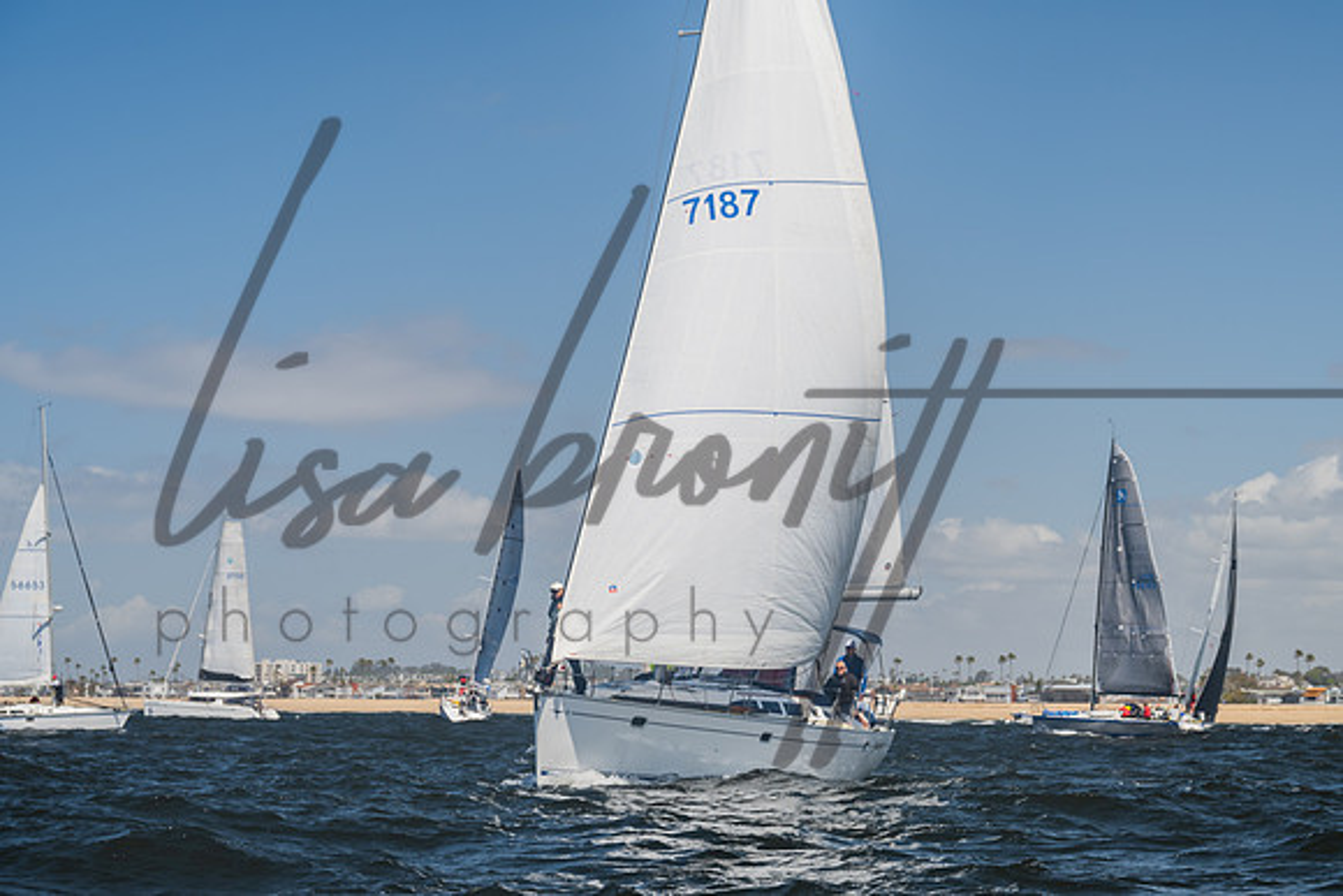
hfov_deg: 18.8
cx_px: 809
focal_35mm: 109
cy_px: 591
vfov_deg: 12.6
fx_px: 4058
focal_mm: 80
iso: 100
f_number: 6.3
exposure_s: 1/250
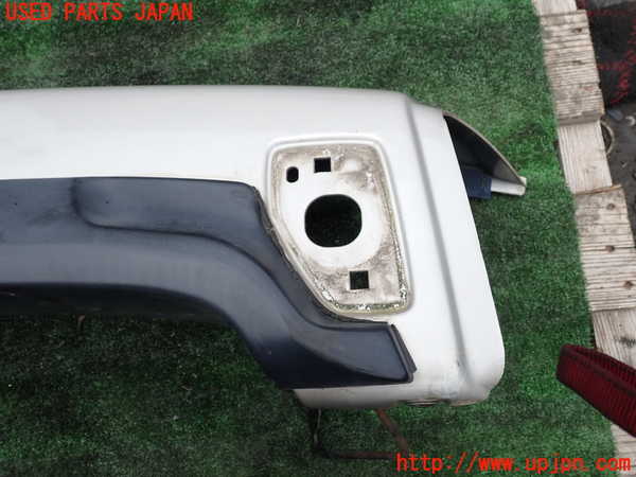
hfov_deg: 60.0
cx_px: 318
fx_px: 551
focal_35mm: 30
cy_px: 238
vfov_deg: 46.8
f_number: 3.2
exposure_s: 1/640
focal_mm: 5.4
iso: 100
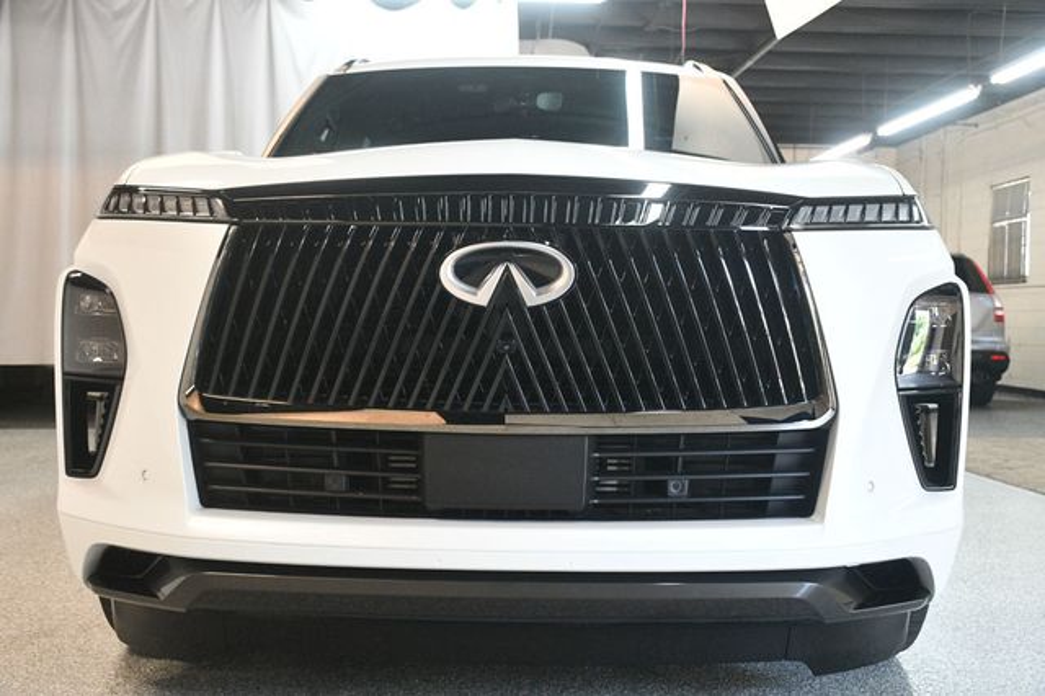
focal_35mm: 40
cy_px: 348
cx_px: 522
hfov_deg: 48.5
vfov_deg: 33.4
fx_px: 1160
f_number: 4
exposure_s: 1/125
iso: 2800
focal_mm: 27
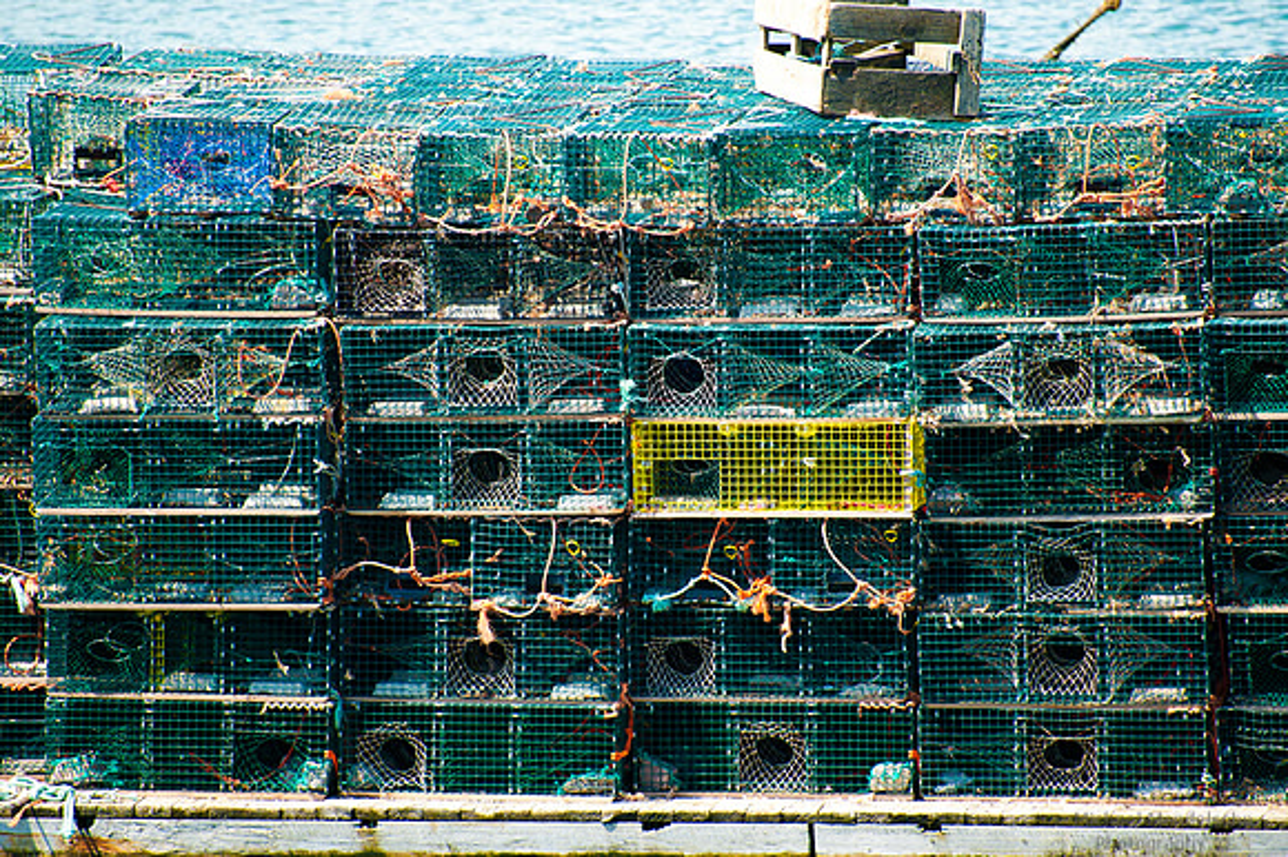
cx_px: 644
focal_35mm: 300
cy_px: 428
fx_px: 10727
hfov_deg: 6.9
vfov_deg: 4.6
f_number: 5.6
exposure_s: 1/320
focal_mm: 300
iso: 250
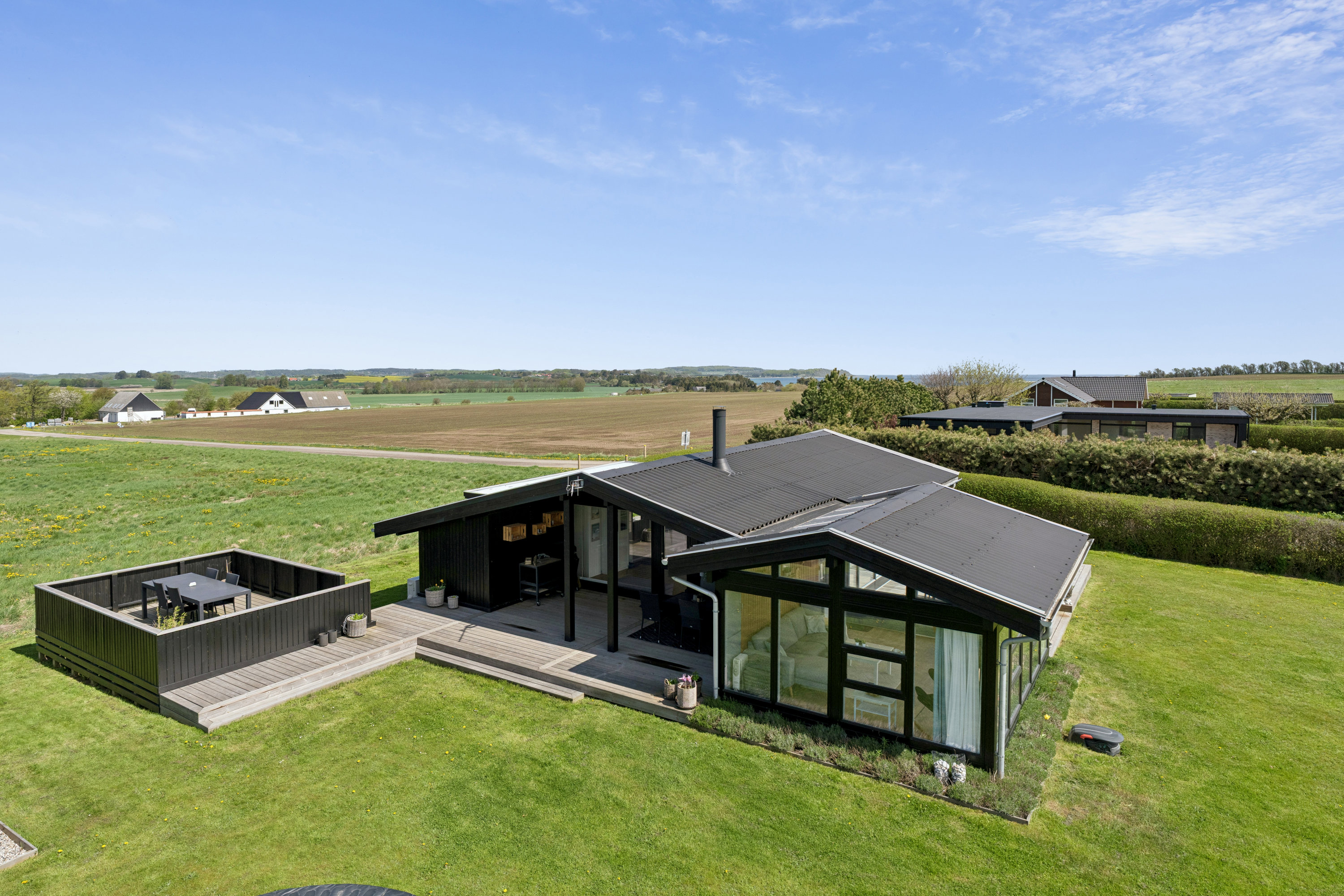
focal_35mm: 20
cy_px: 448
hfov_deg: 84.0
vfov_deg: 61.9
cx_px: 672
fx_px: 747
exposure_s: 1/1250
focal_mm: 20
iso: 200
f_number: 6.3
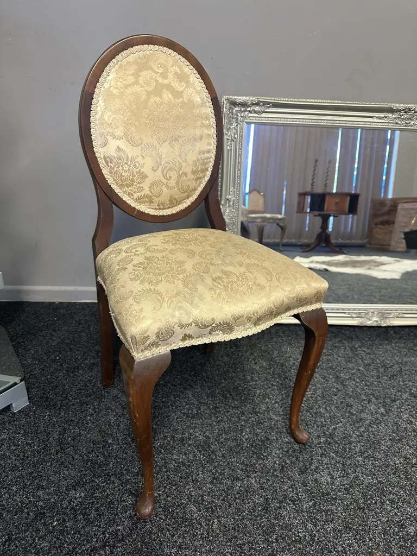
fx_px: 385
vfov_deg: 71.6
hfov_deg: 56.8
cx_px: 208
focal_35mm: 24
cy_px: 278
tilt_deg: -26.0
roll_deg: -3.1
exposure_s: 1/50
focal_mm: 6.86
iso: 200
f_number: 1.78
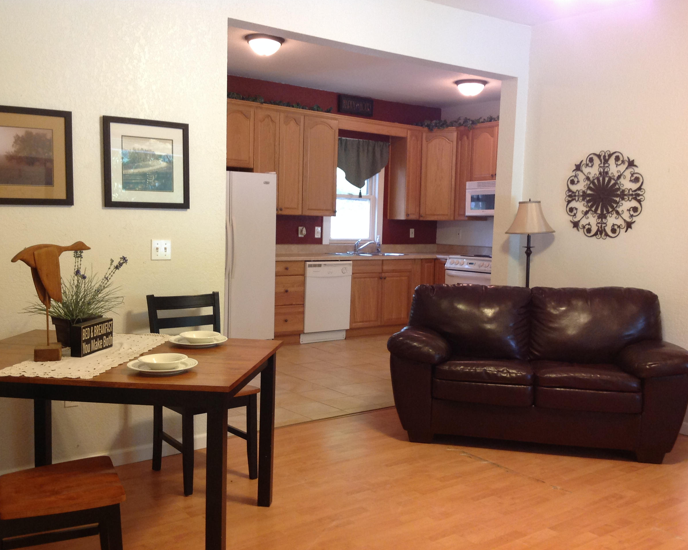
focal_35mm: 37
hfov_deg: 49.1
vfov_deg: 40.1
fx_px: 753
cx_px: 334
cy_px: 275
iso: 100
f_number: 2.4
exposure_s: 1/15
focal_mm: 4.28
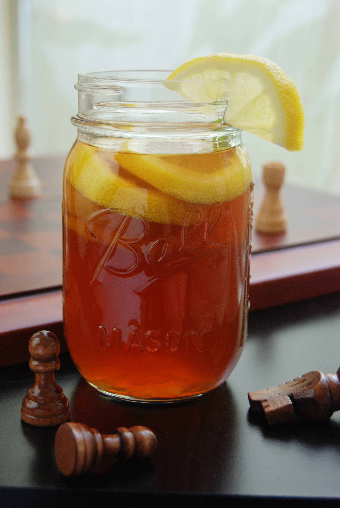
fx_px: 953
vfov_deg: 29.8
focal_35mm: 68
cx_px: 170
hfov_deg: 20.2
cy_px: 254
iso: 400
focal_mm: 45
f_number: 5.3
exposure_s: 1/30
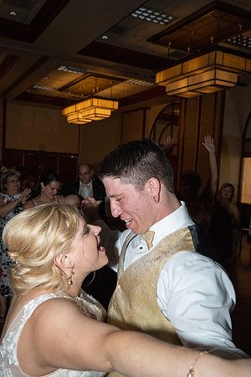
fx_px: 366
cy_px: 188
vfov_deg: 54.4
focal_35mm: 35
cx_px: 126
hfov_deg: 37.9
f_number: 5.6
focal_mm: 35
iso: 8000
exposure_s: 1/250
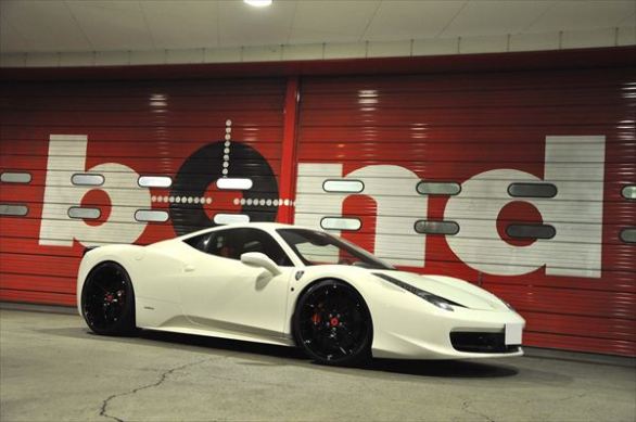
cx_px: 318
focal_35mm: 45
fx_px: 794
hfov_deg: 43.7
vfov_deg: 29.8
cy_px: 211
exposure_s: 1/15
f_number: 4.2
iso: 560
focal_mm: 30
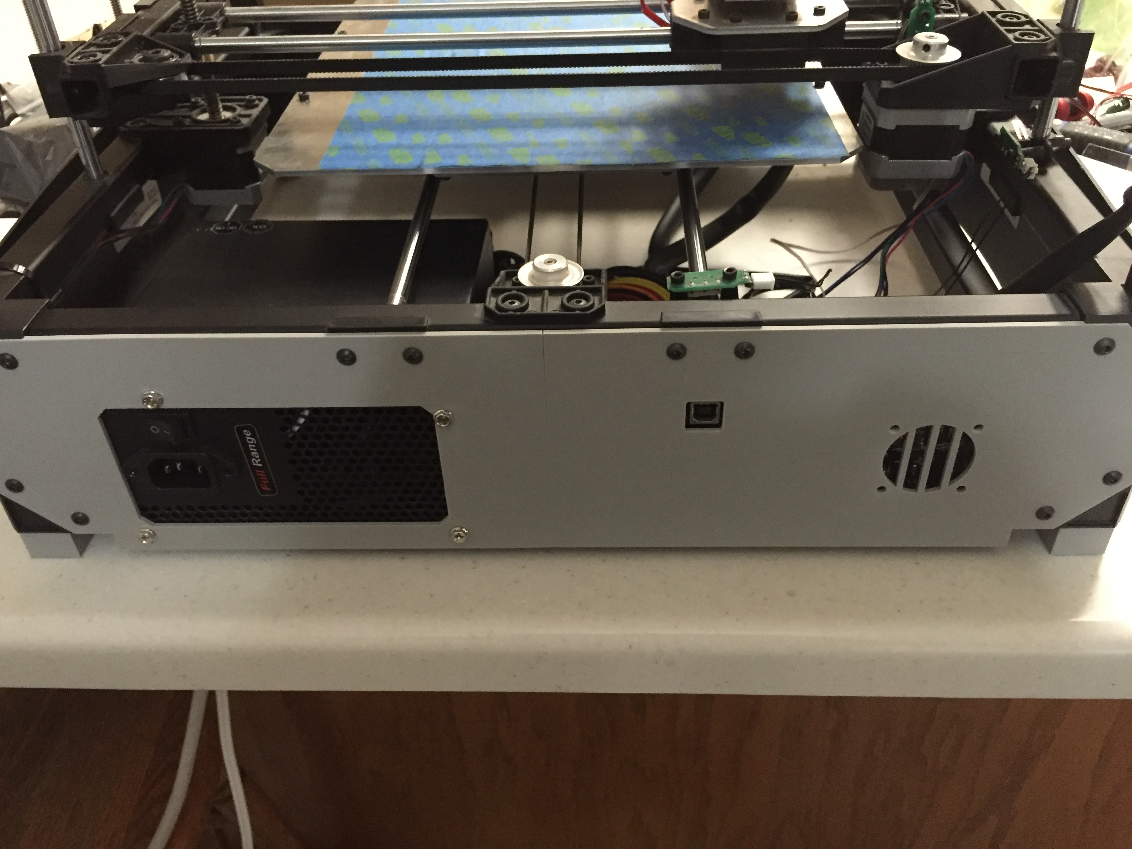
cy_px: 424
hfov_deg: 61.7
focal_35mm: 29
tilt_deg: -39.2
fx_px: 948
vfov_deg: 48.2
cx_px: 566
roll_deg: +3.4
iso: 400
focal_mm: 4.15
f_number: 2.2
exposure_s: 1/15
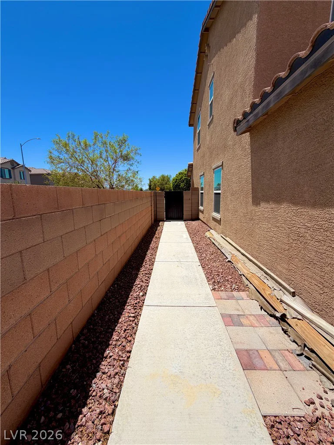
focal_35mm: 14
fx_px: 180
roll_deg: +1.5
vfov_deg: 102.1
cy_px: 222
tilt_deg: -9.4
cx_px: 167
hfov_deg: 85.7
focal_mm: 2.22
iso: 20
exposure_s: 1/1312
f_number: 2.2
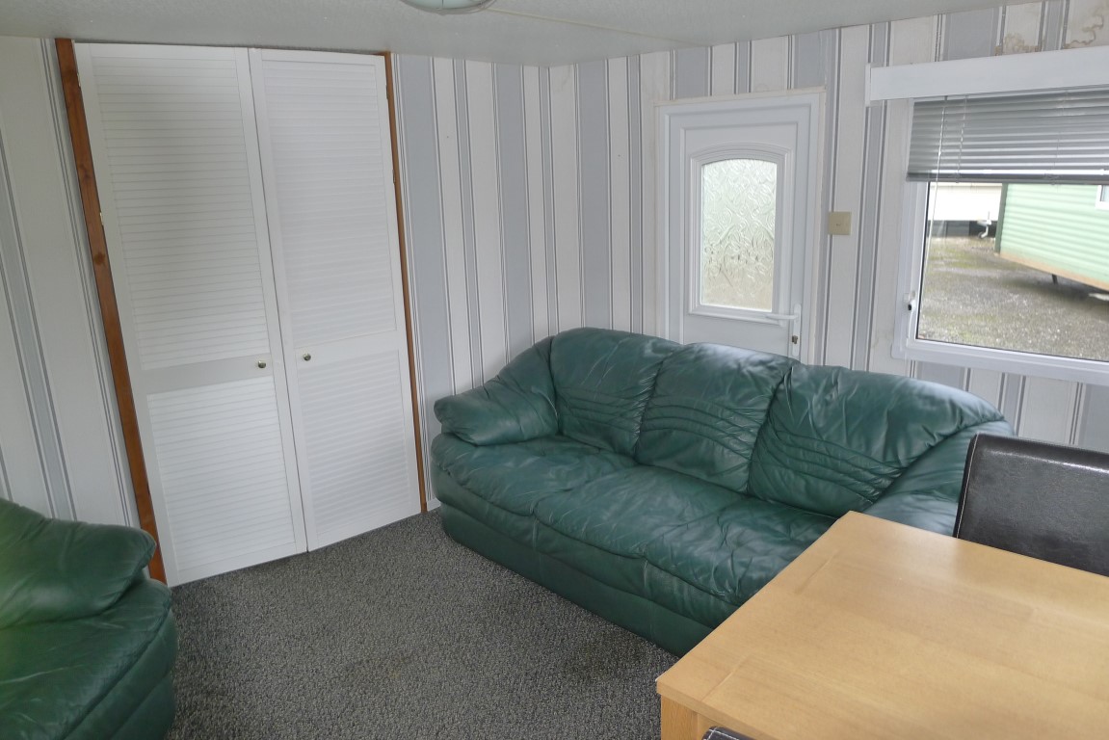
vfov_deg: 53.2
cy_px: 370
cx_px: 554
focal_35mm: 24
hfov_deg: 73.7
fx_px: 739
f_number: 2
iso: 160
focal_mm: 5.1
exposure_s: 1/60
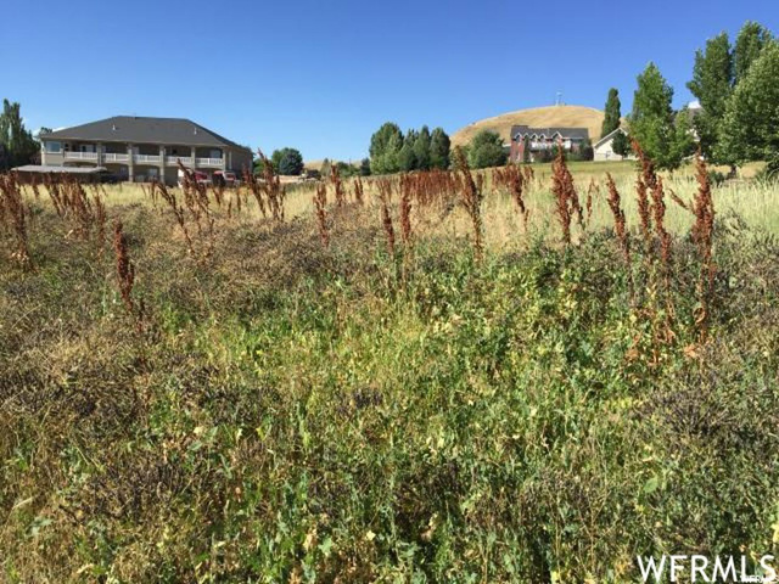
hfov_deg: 61.7
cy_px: 292
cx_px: 390
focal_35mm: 29
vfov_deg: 48.2
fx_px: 653
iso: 32
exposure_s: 1/1522
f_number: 2.2
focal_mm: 4.15
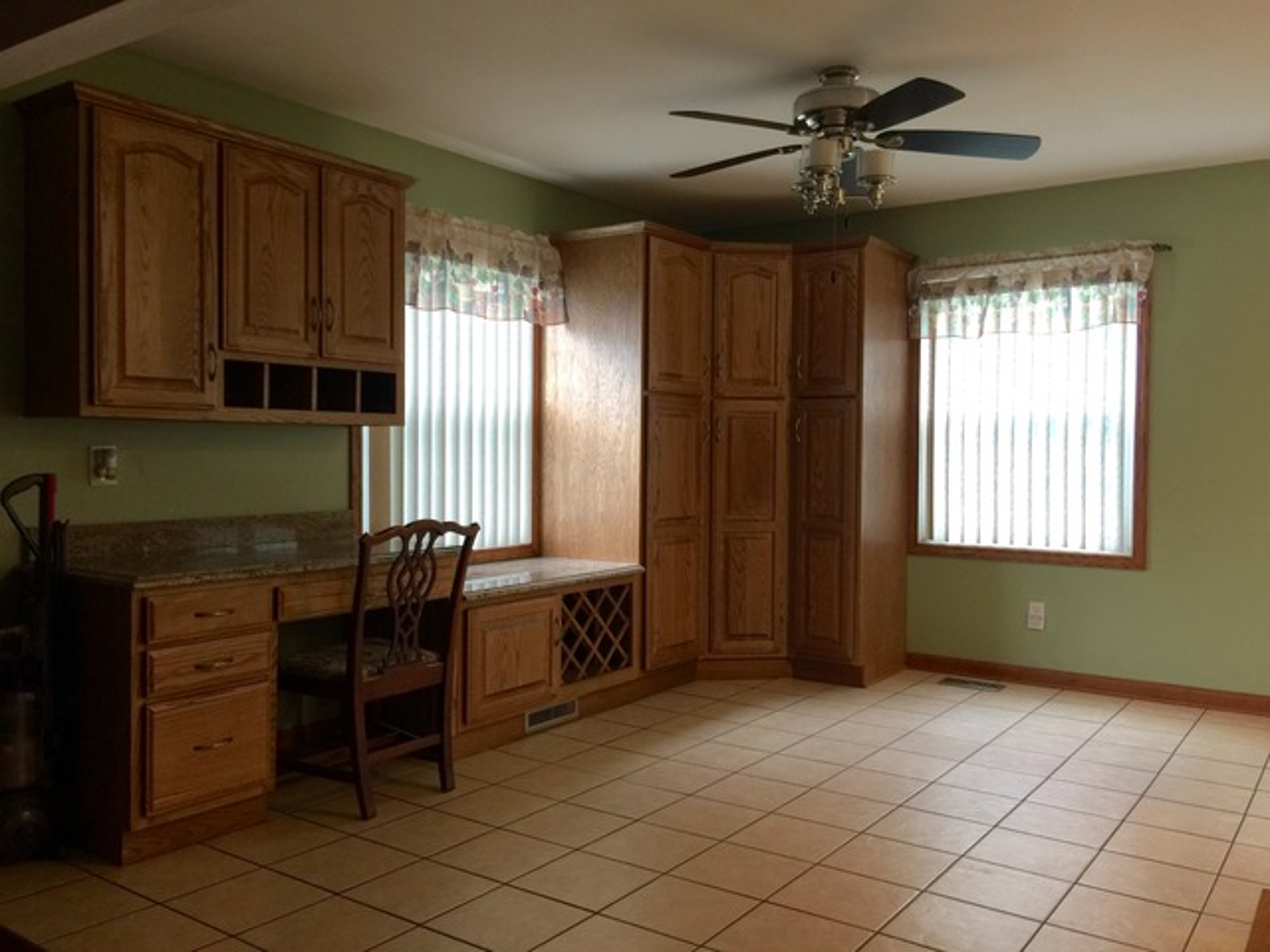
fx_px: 1064
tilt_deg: -1.0
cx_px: 635
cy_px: 476
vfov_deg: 48.2
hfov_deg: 61.7
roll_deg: -1.7
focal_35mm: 29
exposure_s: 1/15
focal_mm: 4.15
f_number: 2.2
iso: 64
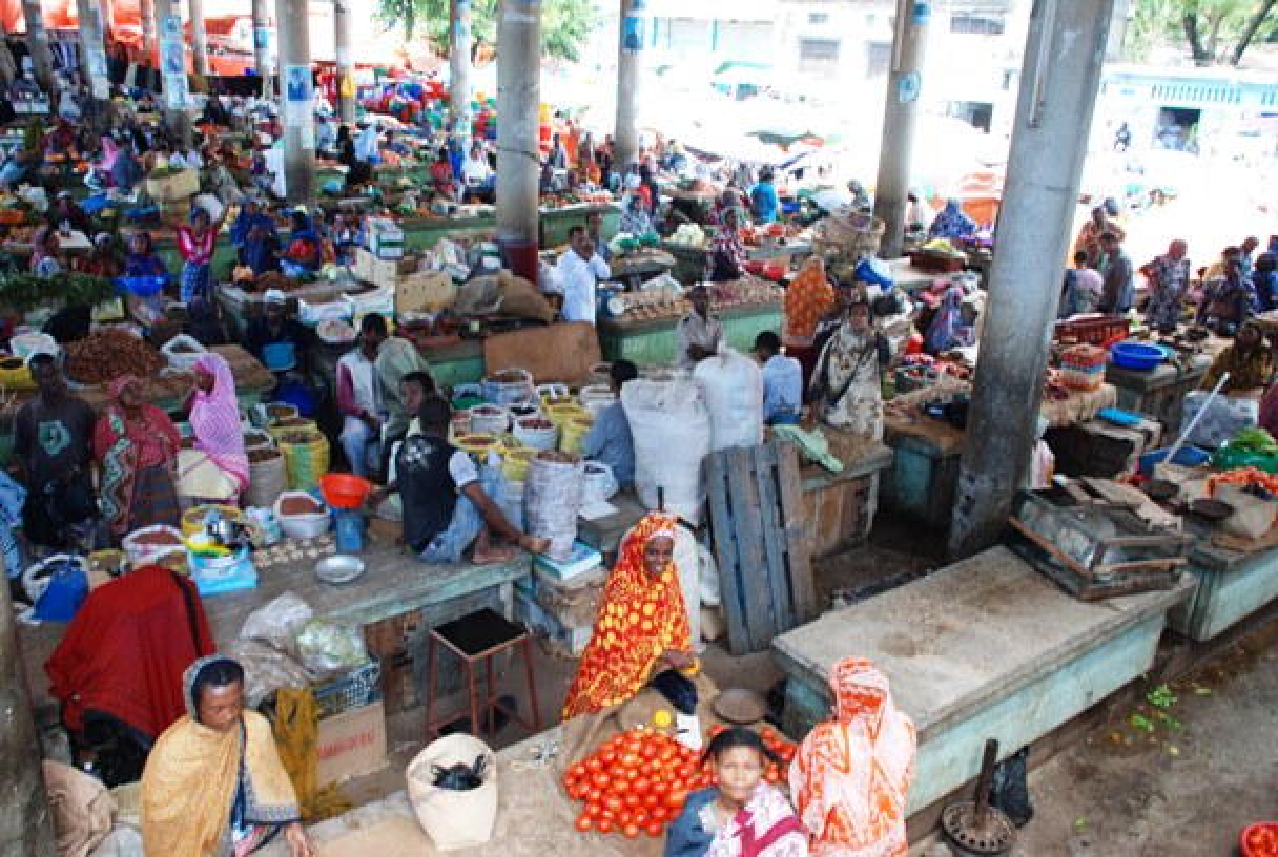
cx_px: 639
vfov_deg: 43.8
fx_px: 1067
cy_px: 428
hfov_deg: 61.8
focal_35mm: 30
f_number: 3.8
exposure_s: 1/25
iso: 100
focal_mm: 20
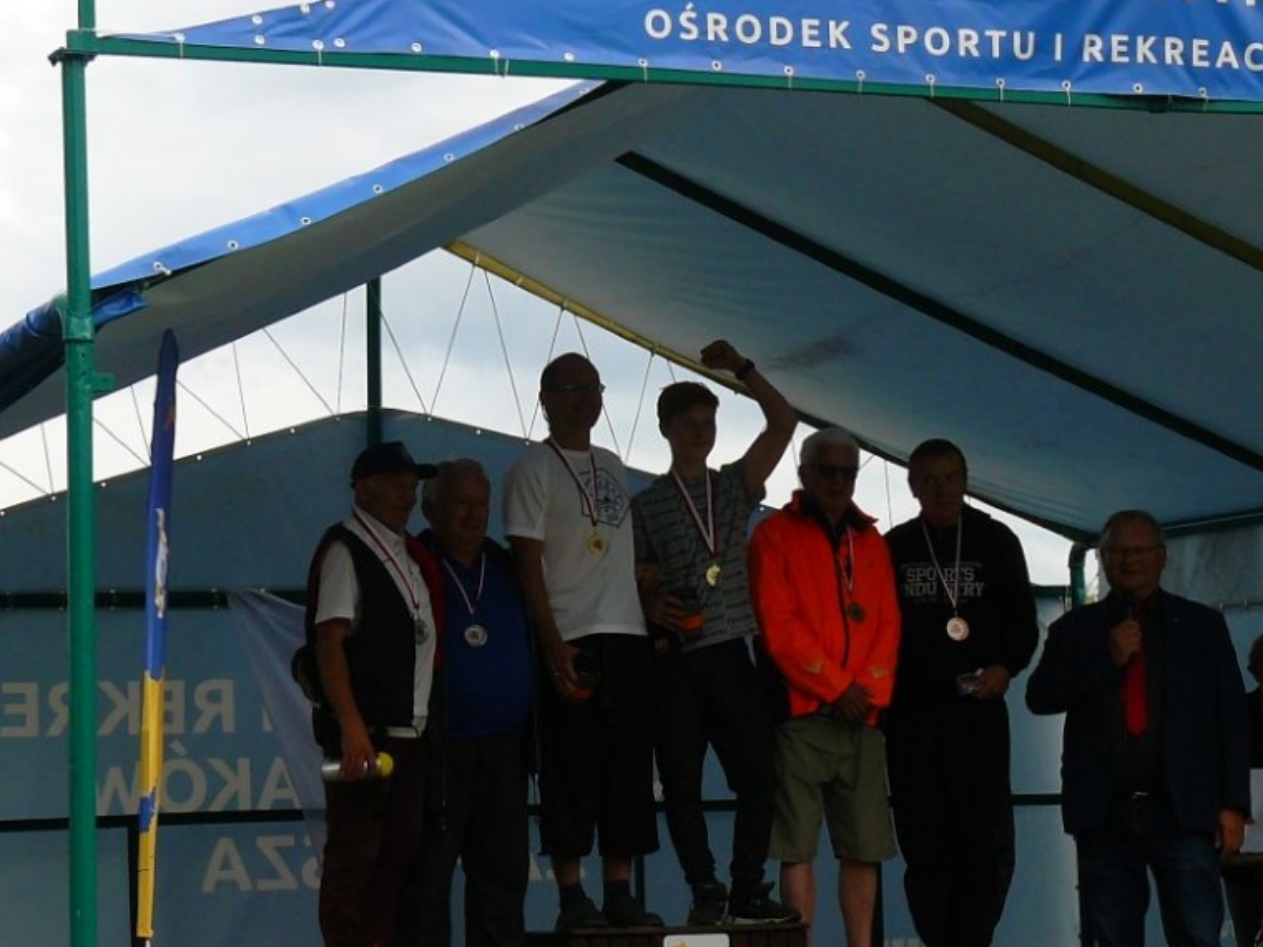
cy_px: 339
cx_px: 831
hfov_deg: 15.3
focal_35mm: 129
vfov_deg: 11.5
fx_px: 4707
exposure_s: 1/250
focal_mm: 11.6
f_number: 4
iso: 100
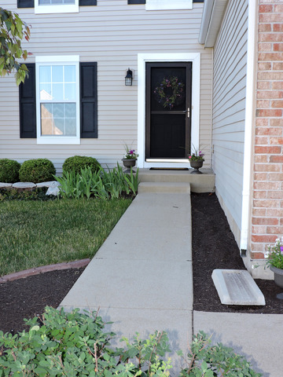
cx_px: 142
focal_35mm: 43
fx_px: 469
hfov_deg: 33.6
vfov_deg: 43.9
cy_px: 188
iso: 100
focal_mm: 7.7
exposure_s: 1/125
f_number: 3.4
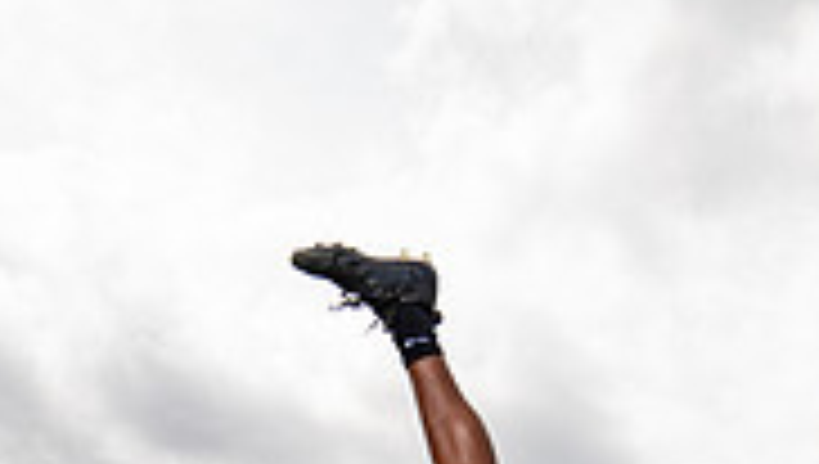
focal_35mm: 62
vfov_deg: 14.9
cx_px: 482
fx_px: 1348
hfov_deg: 33.7
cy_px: 1000
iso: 200
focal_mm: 24
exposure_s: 1/250
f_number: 8
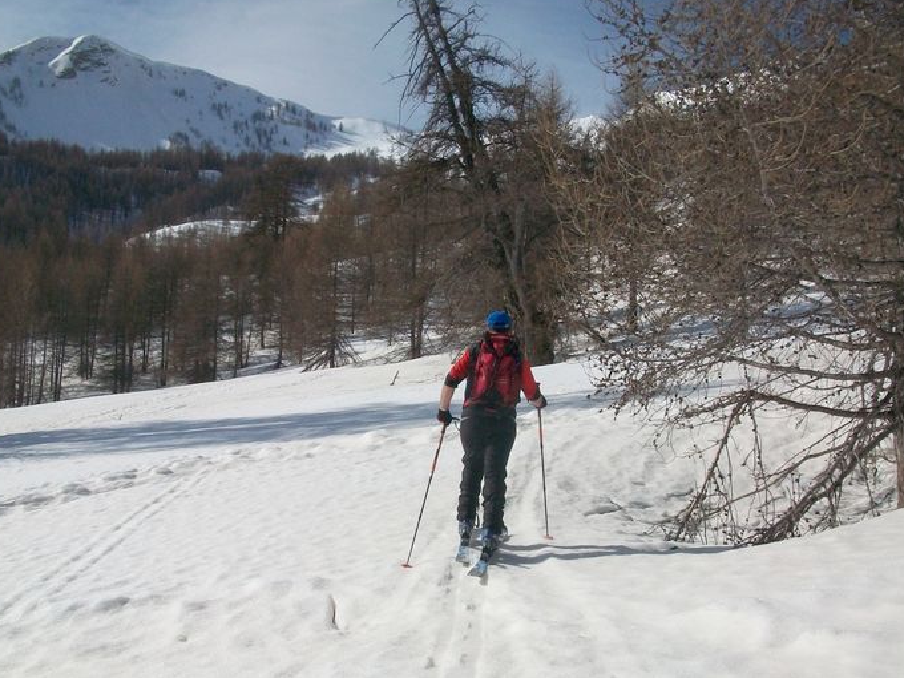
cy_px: 380
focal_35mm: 40
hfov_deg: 46.7
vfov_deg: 35.9
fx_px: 1045
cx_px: 493
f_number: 5.5
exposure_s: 1/1250
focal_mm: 5.7
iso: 80
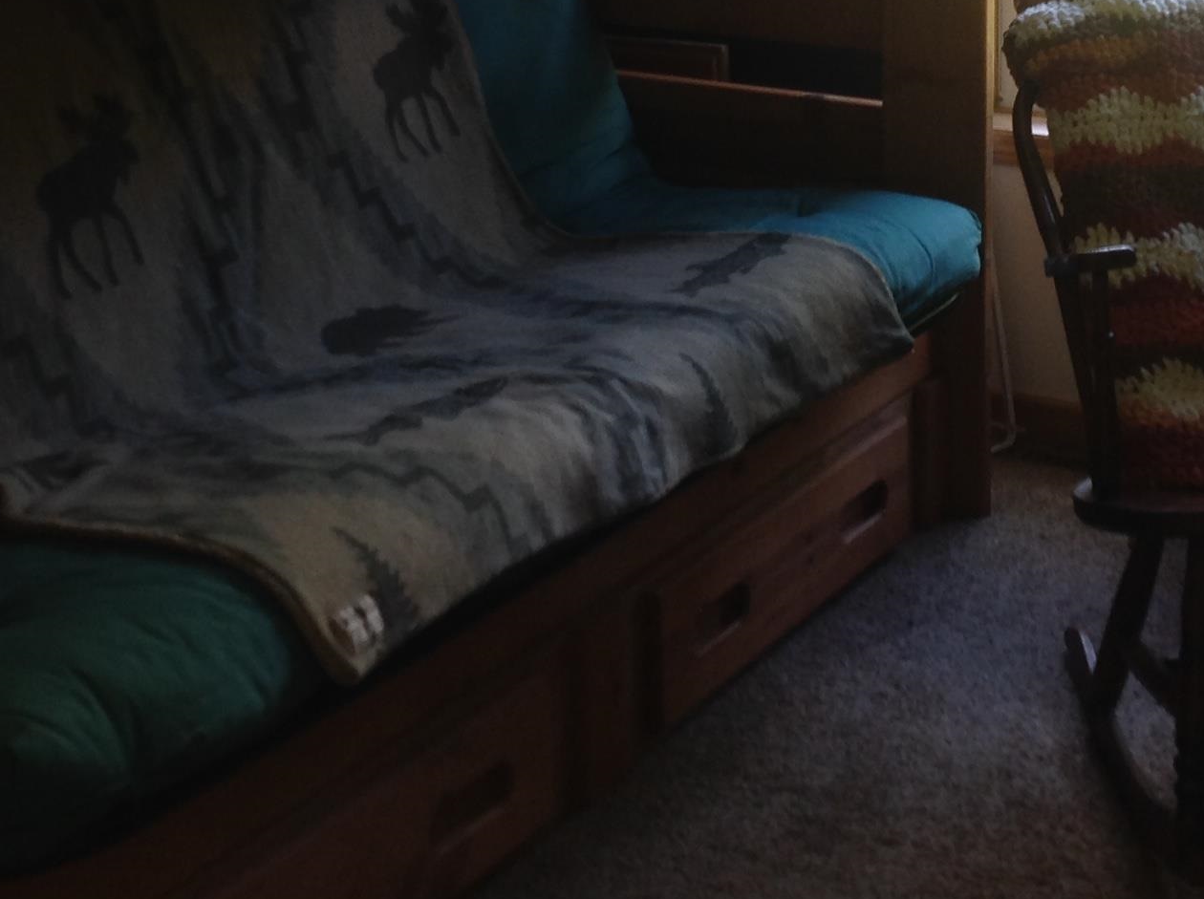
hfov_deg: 27.0
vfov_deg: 19.8
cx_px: 719
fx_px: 2500
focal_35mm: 72
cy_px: -5
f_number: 2.4
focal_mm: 4.28
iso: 50
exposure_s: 1/24
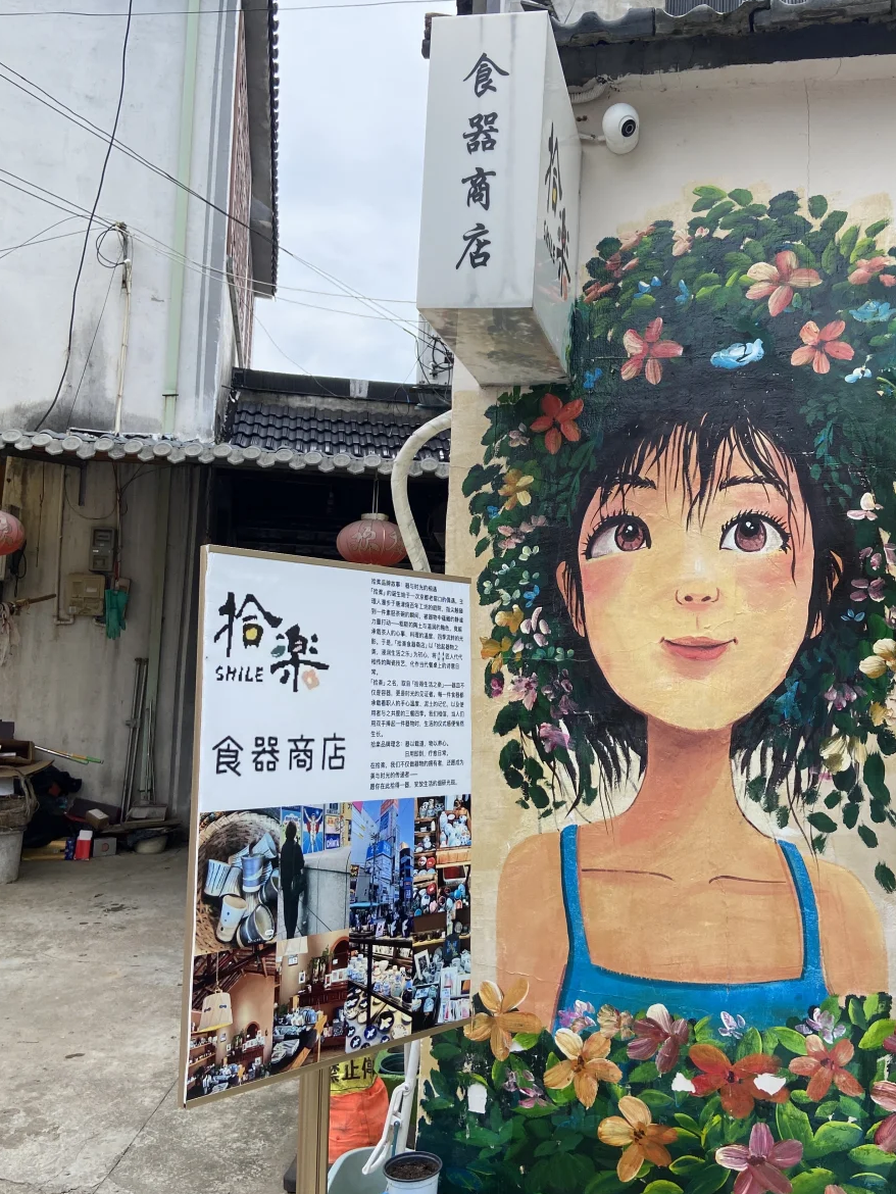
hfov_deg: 44.1
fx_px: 1104
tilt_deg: +6.6
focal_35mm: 32
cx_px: 512
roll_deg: -1.8
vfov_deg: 56.8
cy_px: 588
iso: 32
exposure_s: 1/898
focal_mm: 4.25
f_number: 1.8
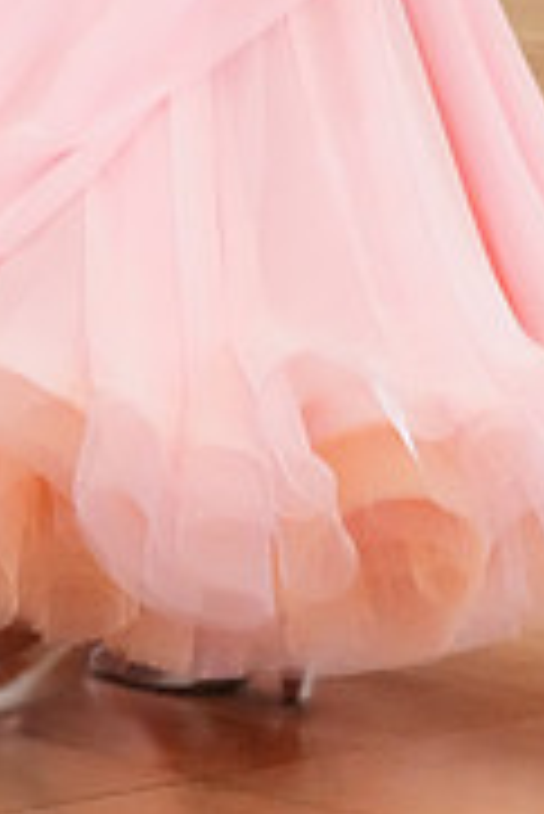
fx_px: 7375
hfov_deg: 4.2
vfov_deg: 6.2
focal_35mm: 326
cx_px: -259
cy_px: -481
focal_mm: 68
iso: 10000
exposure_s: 1/320
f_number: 5.6
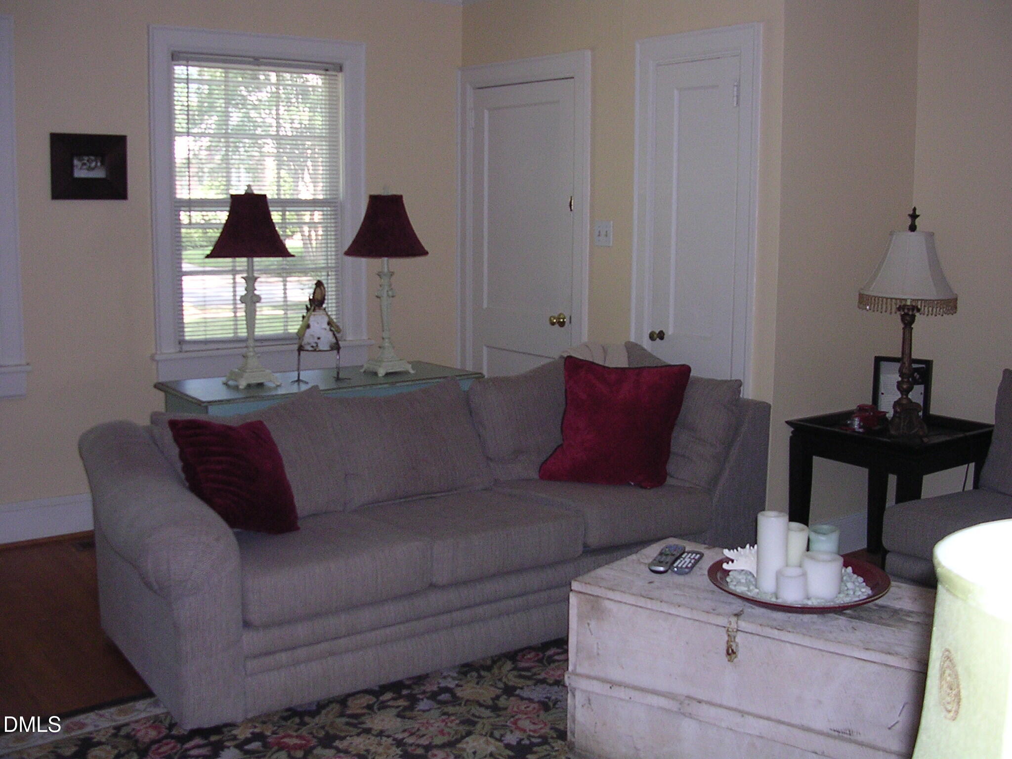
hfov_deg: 49.0
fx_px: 1111
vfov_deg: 37.7
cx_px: 506
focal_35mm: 38
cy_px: 380
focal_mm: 5.8
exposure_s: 1/60.1
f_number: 2.8
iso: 227
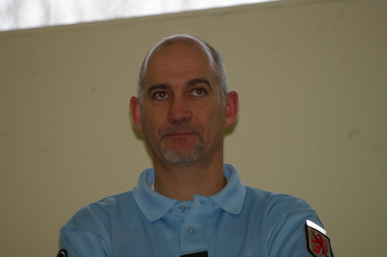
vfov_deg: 4.4
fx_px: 3383
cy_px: 128
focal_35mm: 315
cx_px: 194
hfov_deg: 6.5
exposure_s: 1/180
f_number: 4.5
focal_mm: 210
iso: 400
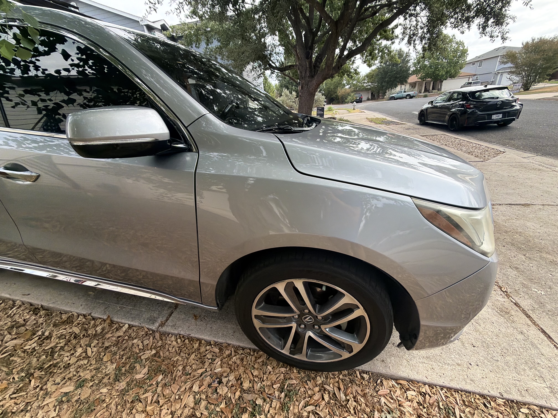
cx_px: 279
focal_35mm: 14
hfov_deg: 102.1
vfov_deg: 85.7
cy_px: 209
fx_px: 226
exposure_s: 1/717
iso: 125
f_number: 2.2
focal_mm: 2.22
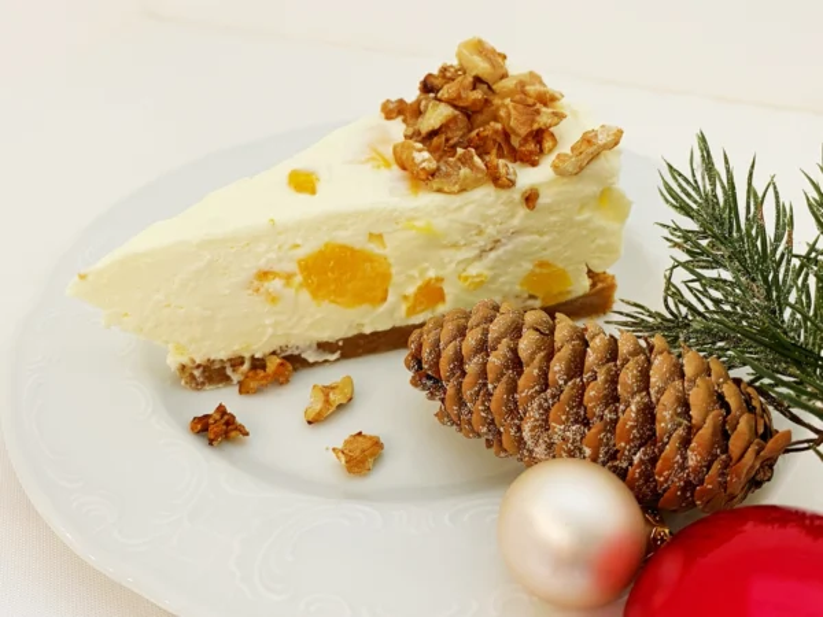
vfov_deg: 53.1
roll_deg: +3.3
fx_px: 618
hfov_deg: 67.3
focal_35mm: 26
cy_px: 308
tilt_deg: -37.9
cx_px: 412
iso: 125
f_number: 1.8
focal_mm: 4.25
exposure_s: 1/83
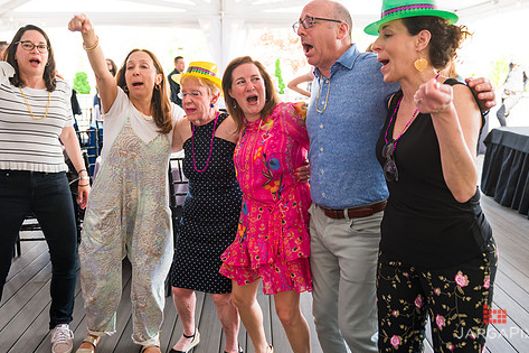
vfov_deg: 39.7
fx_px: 485
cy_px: 132
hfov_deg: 57.2
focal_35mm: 33
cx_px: 278
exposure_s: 1/200
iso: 200
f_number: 3.2
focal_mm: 24
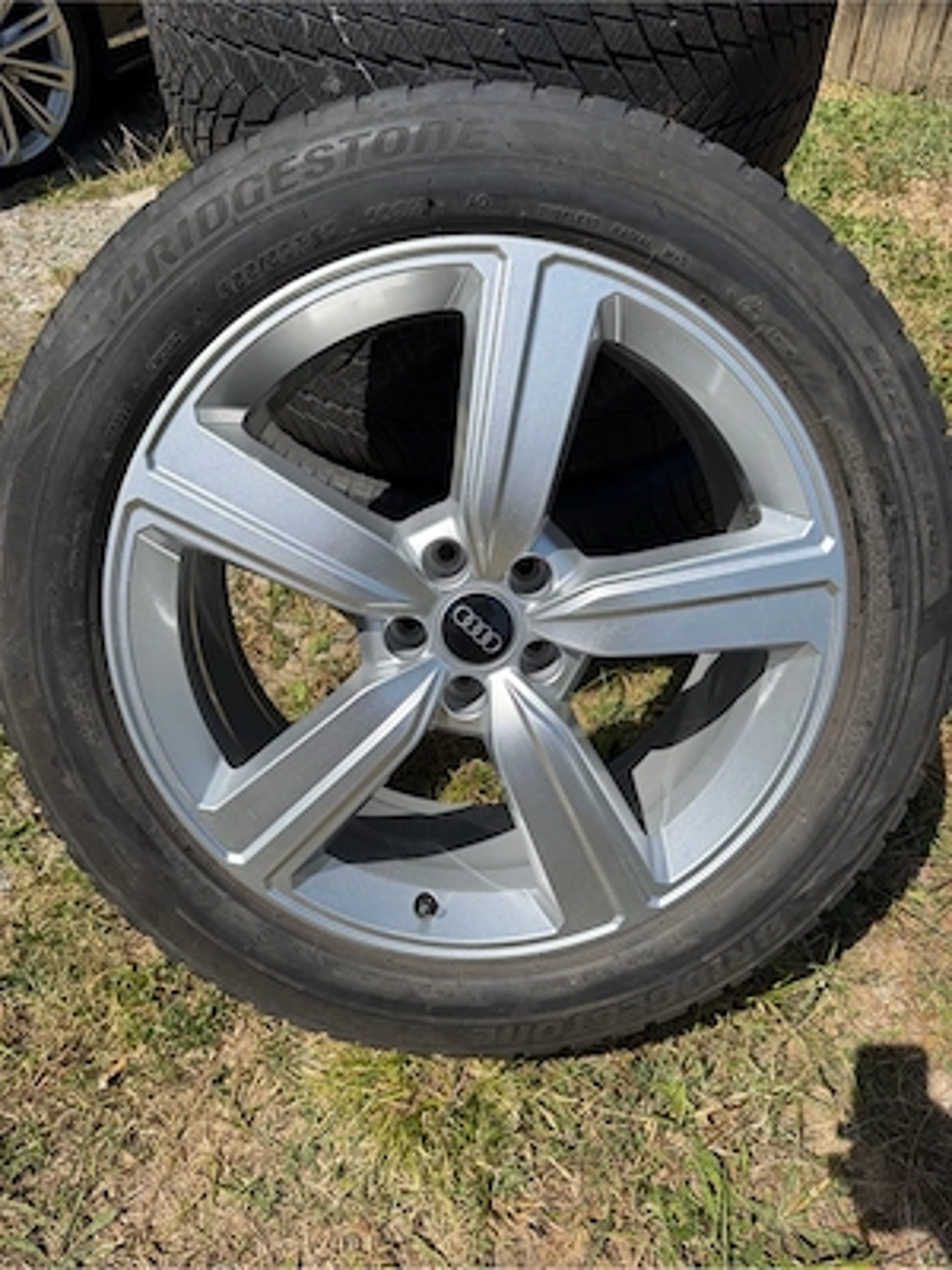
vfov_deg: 71.6
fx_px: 880
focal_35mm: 24
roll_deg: -3.0
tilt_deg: -43.6
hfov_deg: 56.8
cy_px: 635
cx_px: 476
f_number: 1.78
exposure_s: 1/5319
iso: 100
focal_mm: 6.76
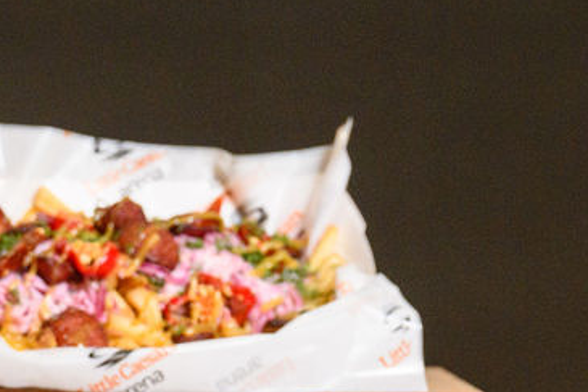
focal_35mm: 278
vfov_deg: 4.9
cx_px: 163
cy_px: 187
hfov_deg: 7.4
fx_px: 4538
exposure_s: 1/125
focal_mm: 59
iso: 1250
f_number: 5
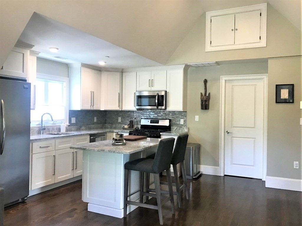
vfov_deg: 49.7
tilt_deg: +0.0
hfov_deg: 63.4
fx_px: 244
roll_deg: +1.9
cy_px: 113
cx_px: 151
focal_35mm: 28
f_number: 1.8
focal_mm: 3.99
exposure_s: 1/30
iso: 40
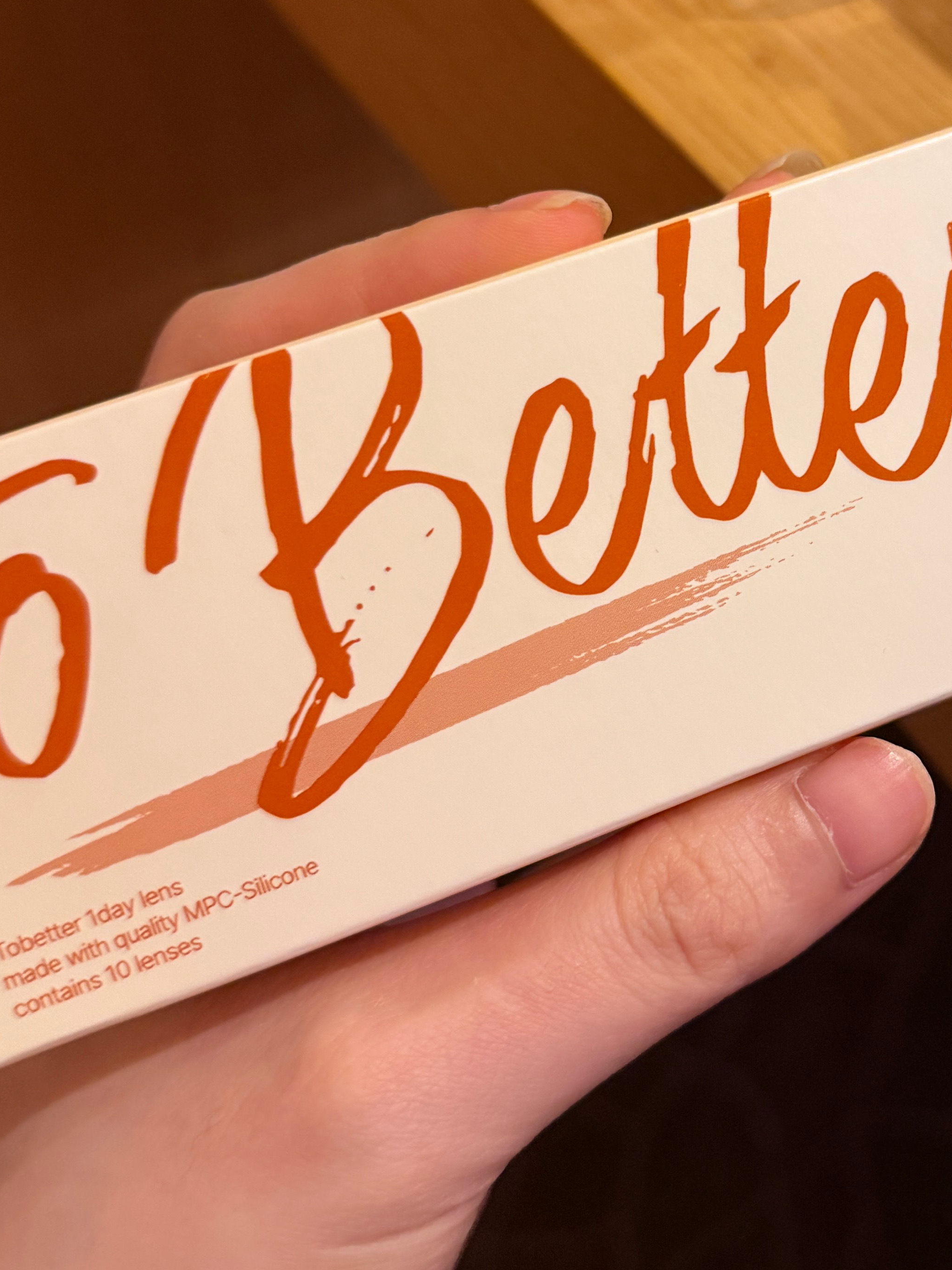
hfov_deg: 28.4
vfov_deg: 37.6
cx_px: 774
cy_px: 392
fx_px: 1834
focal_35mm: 50
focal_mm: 6.76
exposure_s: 1/50
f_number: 1.78
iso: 400
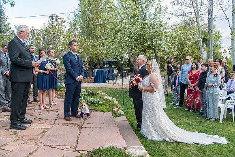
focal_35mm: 32
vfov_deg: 41.1
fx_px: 209
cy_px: 78
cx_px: 118
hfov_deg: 58.7
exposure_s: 1/400
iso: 400
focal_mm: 32
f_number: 4.5
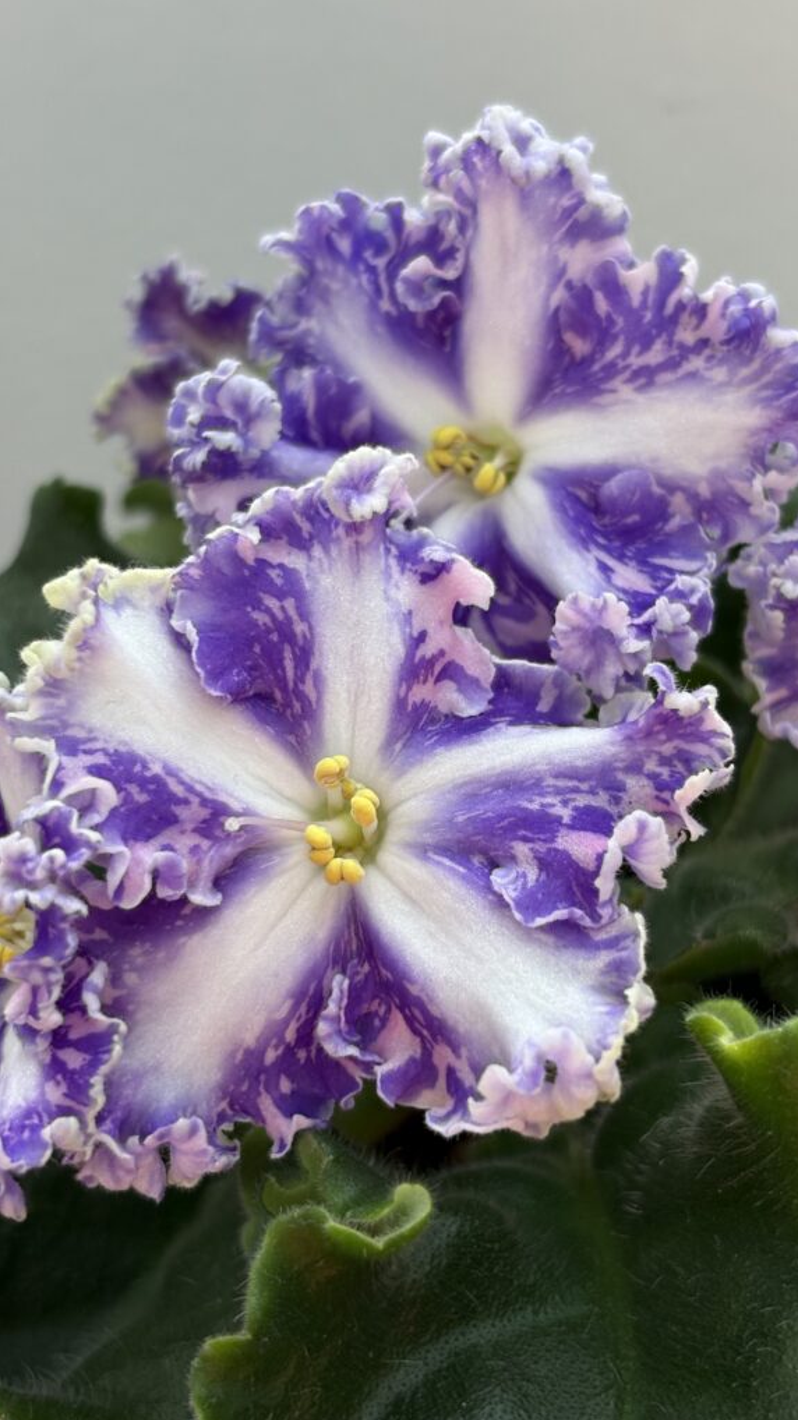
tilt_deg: -28.5
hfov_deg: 21.1
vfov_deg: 36.6
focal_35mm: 57
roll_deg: +0.9
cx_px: 378
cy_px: 710
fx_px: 2146
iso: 50
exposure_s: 1/412
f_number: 1.6
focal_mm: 5.96
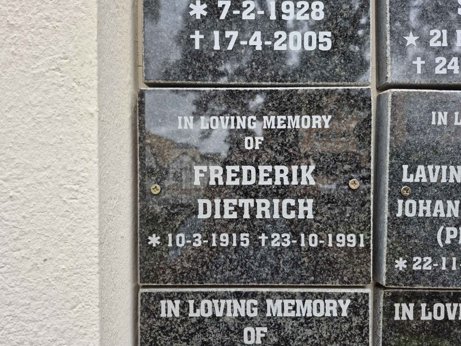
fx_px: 306
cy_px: 173
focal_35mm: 23
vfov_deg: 58.9
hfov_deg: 73.9
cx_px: 230
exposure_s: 1/180
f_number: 1.8
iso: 32
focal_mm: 5.4
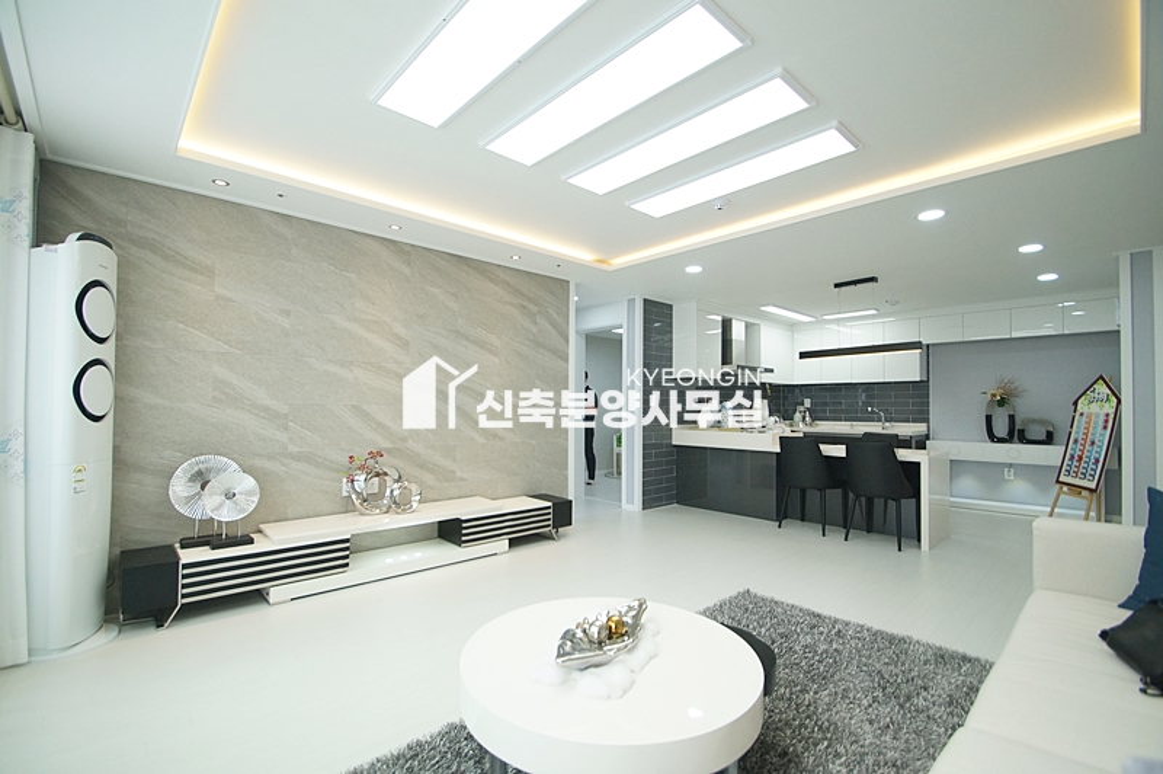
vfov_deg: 77.2
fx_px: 484
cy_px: 387
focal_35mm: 15
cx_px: 582
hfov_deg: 100.4
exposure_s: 1/320
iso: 800
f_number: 4
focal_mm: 10
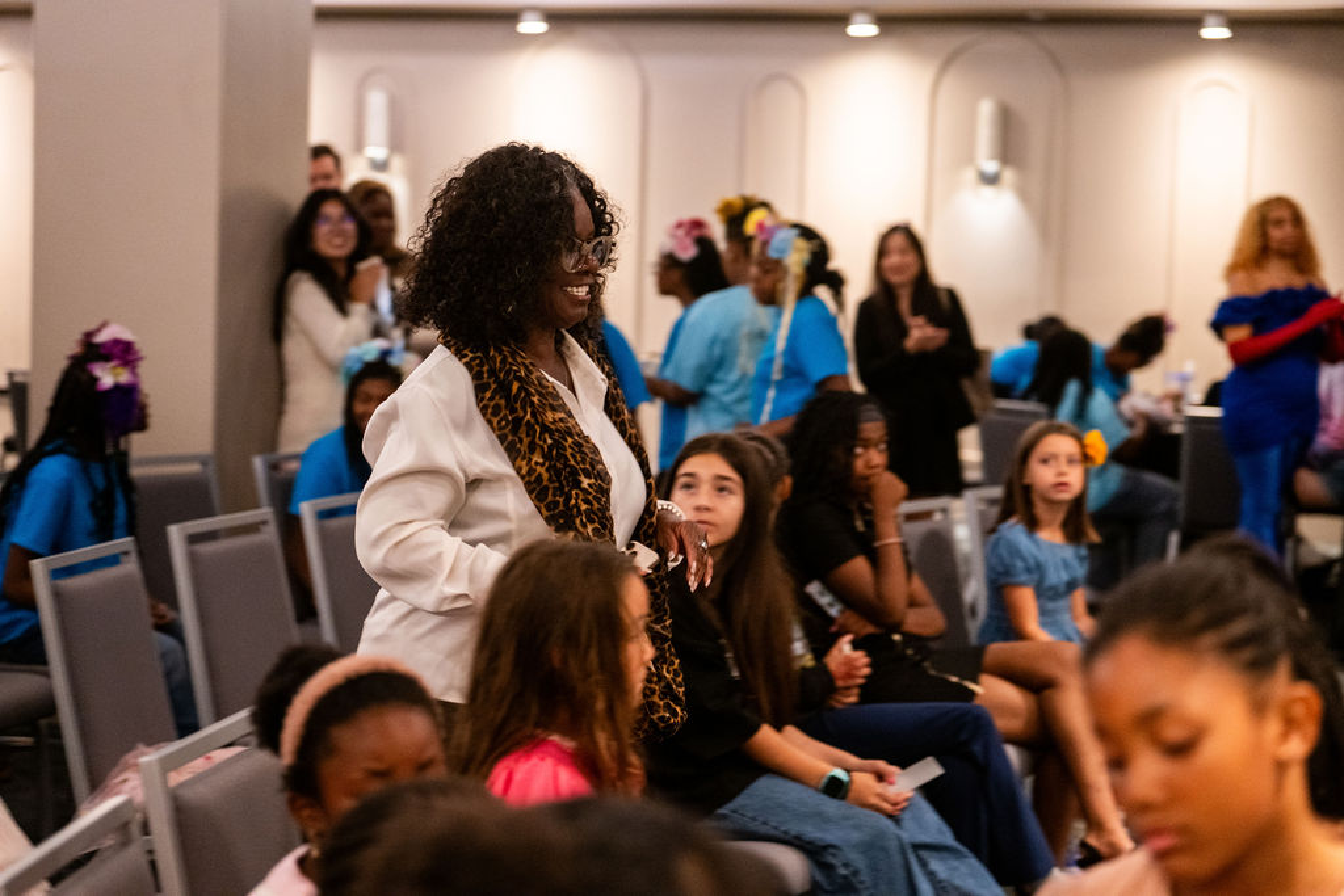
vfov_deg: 19.5
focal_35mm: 70
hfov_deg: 28.8
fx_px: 2614
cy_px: 448
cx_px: 672
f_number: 2.8
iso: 2500
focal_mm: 70
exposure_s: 1/100
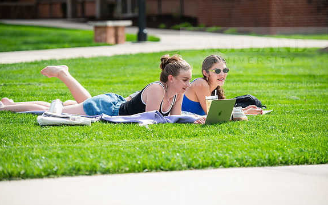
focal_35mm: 149
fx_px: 1333
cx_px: 163
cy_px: 96
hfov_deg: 14.0
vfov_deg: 8.8
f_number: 3.5
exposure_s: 1/500
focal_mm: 145
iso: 125
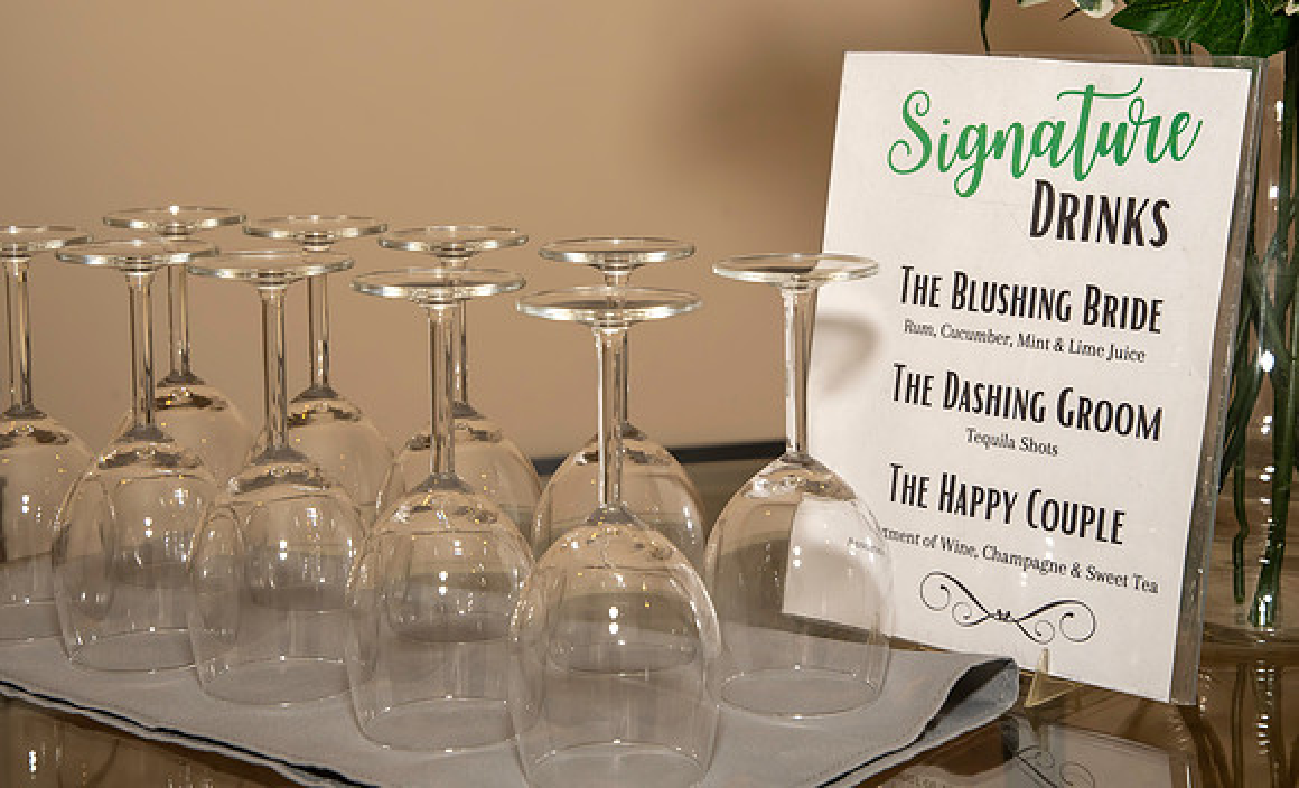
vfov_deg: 19.3
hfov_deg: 31.3
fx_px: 2315
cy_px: 301
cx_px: 681
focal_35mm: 66
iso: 400
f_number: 5.6
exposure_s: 1/250
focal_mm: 38
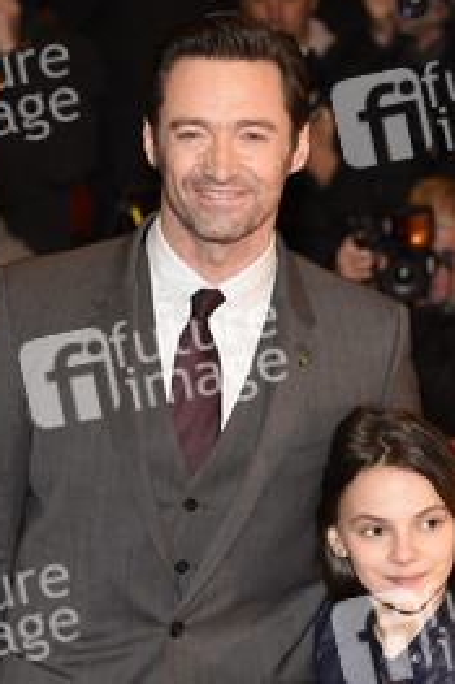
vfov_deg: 12.8
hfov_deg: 8.6
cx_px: 229
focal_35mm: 160
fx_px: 3037
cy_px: 497
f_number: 4
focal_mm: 70
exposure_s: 1/640
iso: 400
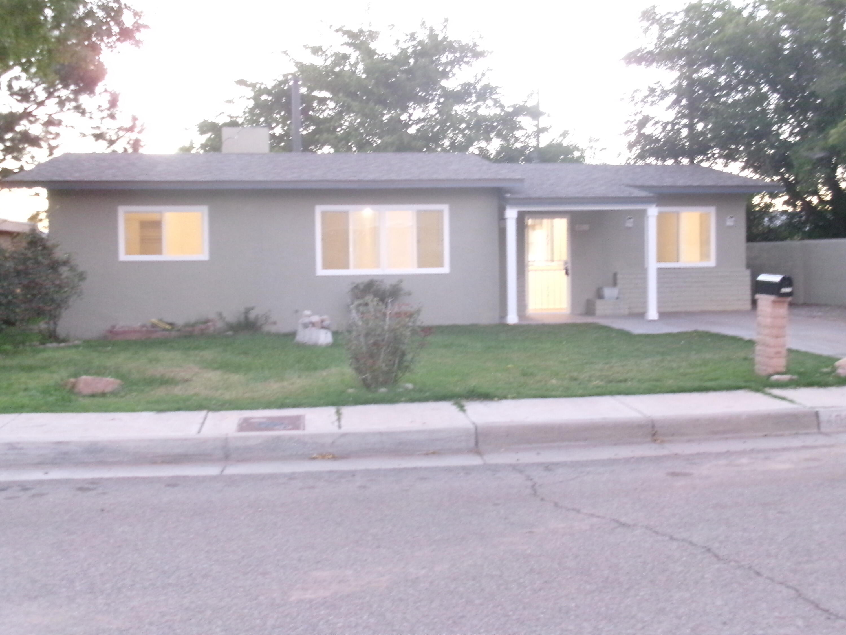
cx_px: 423
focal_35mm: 43
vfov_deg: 33.6
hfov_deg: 43.9
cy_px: 318
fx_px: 1051
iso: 800
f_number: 4.7
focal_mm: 7.8
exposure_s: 1/9
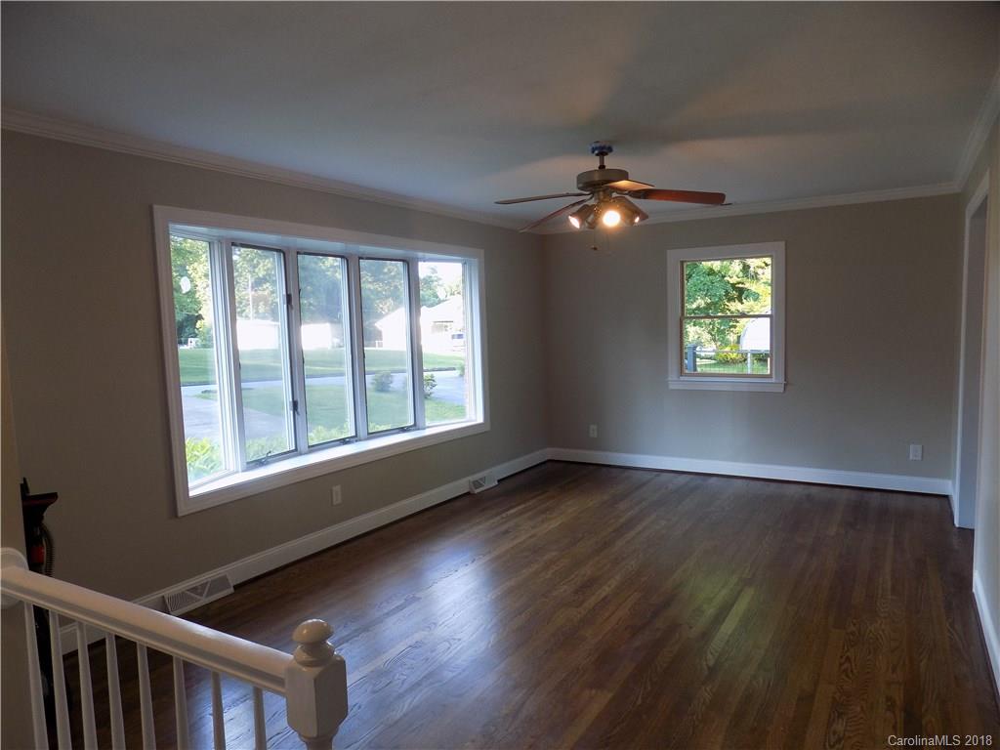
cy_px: 375
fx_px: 664
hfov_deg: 73.9
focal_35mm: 23
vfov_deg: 58.9
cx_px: 500
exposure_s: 1/30
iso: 80
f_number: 3.1
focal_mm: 4
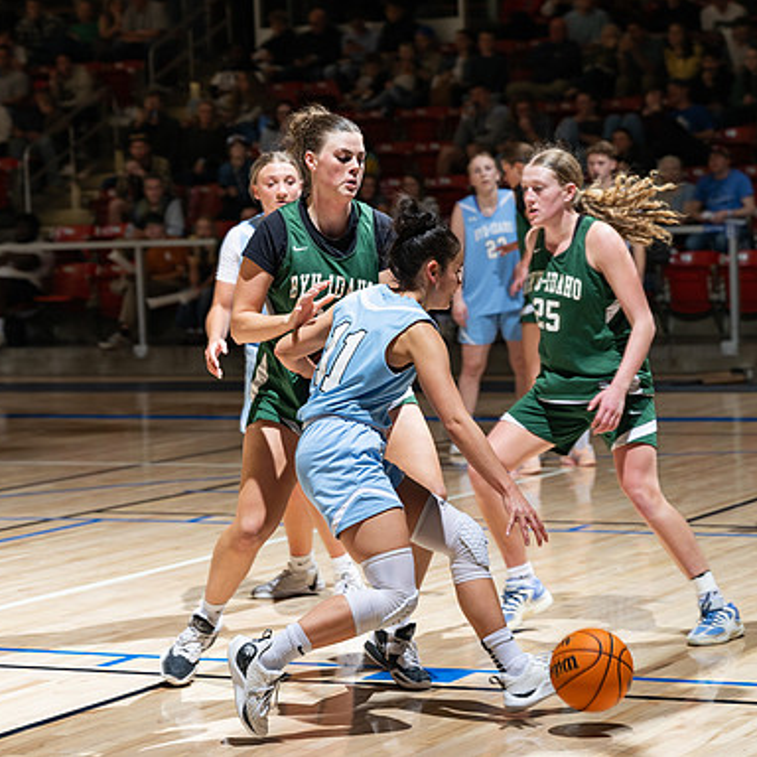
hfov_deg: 14.8
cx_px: 416
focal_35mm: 118
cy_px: 378
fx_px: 2919
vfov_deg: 14.8
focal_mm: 92
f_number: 4.5
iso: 80
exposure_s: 1/100
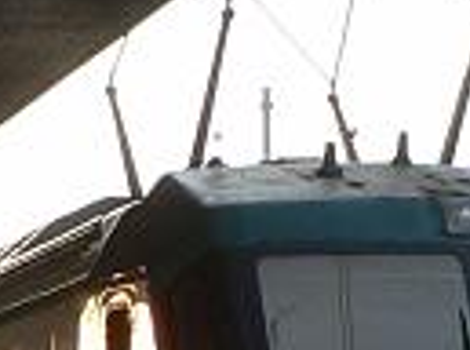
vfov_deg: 6.5
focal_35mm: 224
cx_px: 324
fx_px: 3033
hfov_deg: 8.9
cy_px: 543
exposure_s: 1/100
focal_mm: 6
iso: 80
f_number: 2.8
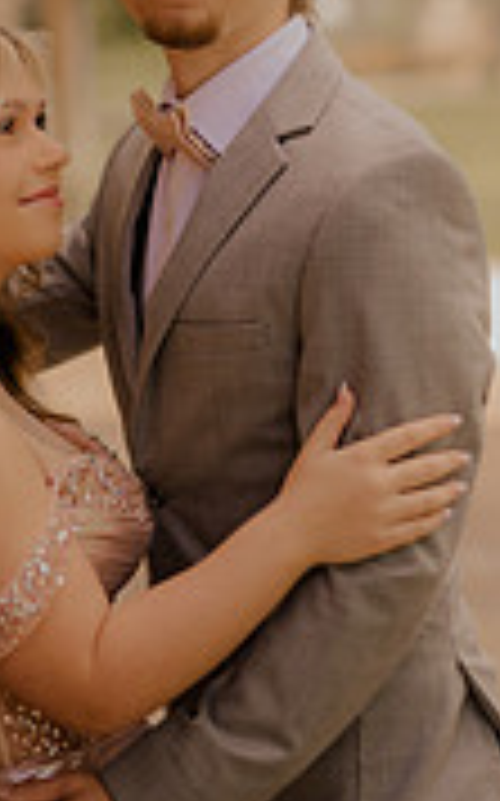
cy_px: 176
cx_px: 225
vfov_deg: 16.1
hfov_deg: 10.1
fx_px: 2817
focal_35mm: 129
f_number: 1.4
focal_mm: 50
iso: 125
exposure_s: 1/1600
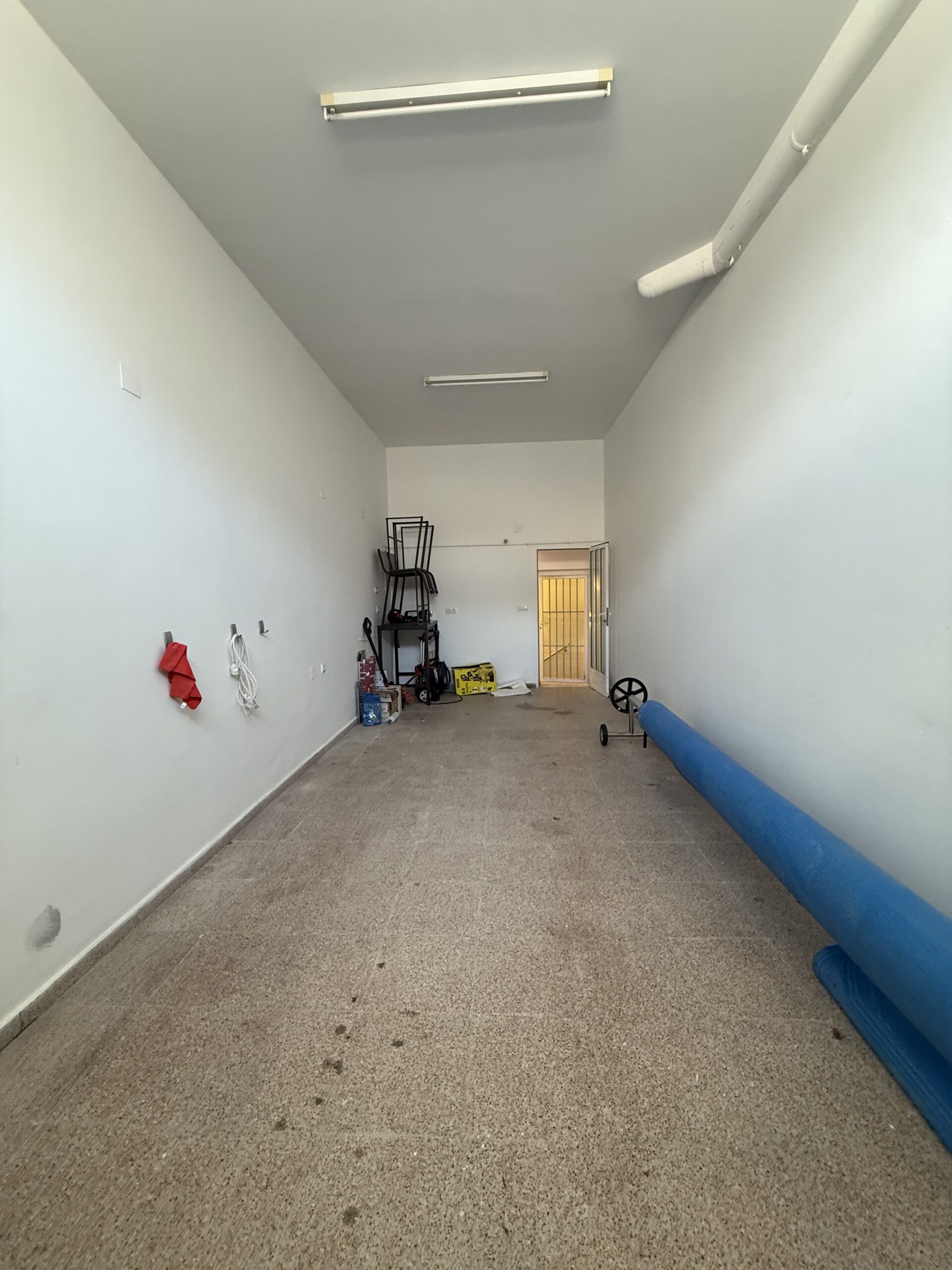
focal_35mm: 14
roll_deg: +1.2
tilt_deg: -3.5
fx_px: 513
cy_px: 635
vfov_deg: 102.1
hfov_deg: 85.7
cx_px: 476
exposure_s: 1/99
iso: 320
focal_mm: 2.22
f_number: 2.2
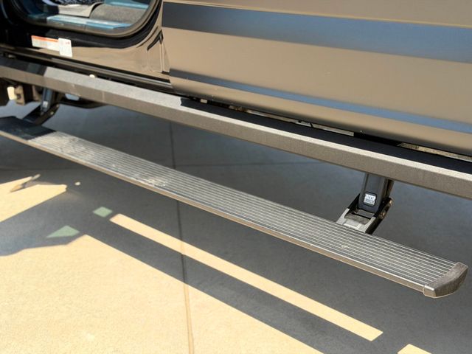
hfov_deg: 39.7
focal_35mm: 48
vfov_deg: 30.3
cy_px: 177
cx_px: 236
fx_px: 654
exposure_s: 1/466
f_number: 1.78
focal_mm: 6.76
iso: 64
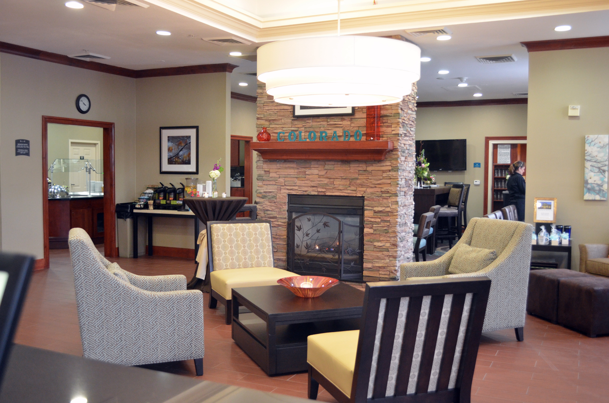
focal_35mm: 36
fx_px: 608
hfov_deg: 53.2
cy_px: 202
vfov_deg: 36.7
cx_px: 304
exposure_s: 1/25
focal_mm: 24
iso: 1600
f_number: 4
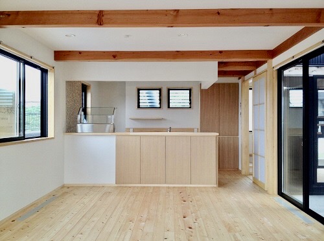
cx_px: 162
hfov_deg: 52.8
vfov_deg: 40.5
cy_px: 120
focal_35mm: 35
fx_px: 327
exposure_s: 1/120
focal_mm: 4.28
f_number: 2.4
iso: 100
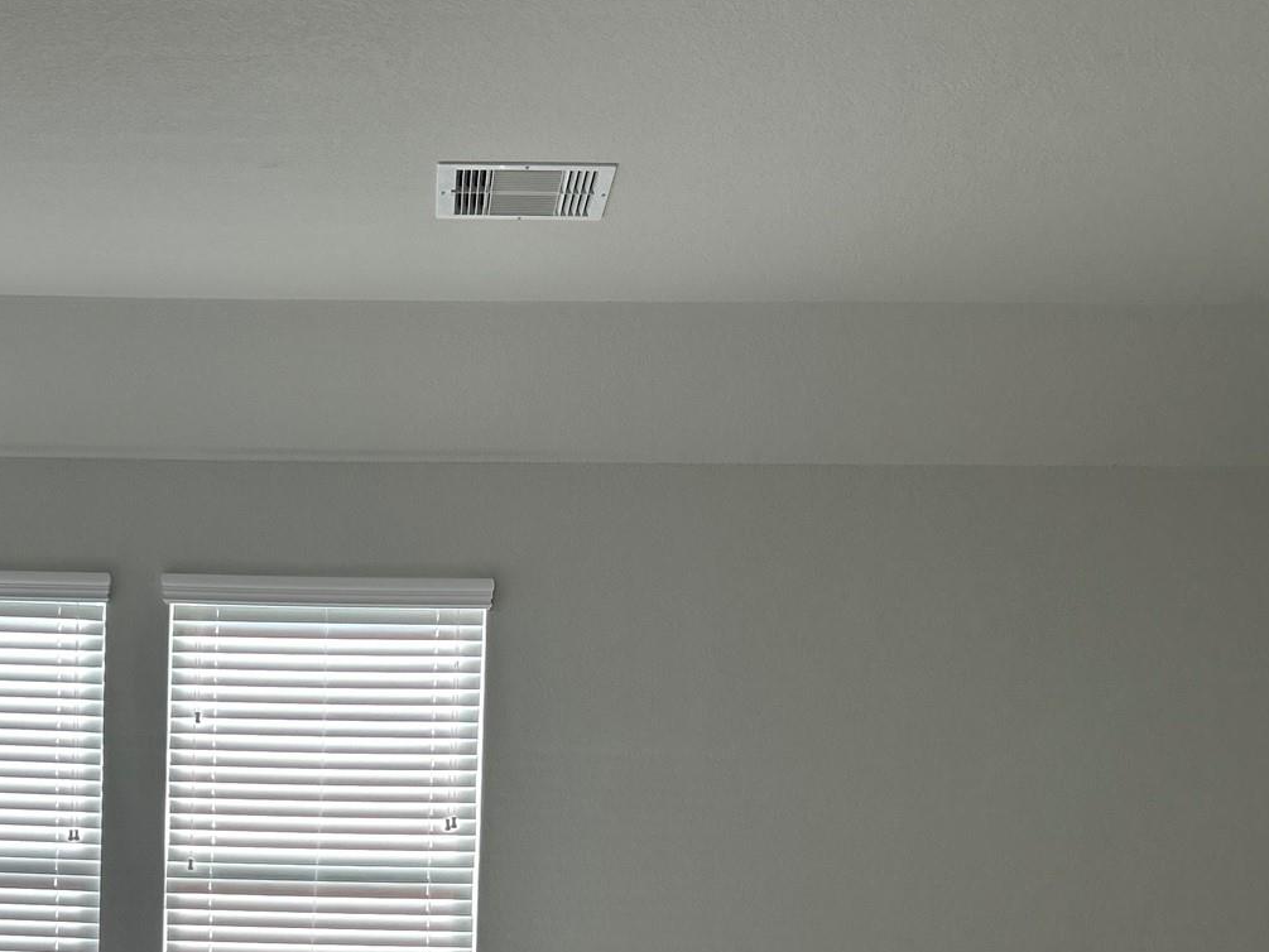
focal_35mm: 53
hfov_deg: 35.0
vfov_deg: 26.3
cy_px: 910
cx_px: 258
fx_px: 1943
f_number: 1.5
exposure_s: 1/166
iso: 64
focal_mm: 5.7
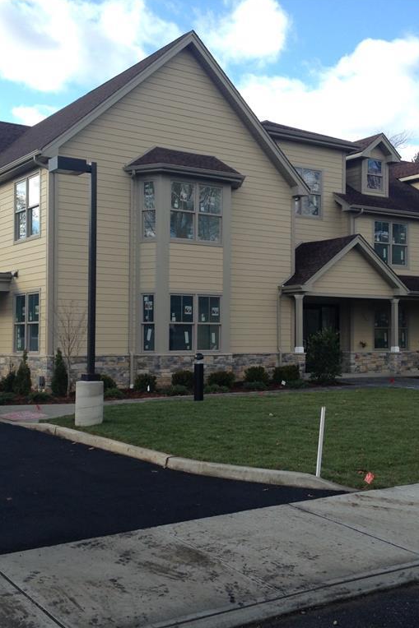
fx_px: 803
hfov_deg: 29.2
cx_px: 210
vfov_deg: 42.8
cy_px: 313
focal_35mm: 46
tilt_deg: +1.4
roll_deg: -0.9
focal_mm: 4.12
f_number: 2.4
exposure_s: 1/493
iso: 50
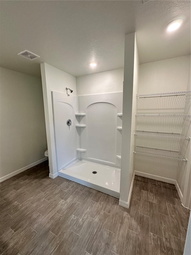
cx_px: 96
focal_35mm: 14
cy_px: 128
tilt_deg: -8.1
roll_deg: -0.2
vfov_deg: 102.1
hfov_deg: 85.7
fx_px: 103
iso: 200
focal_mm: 2.22
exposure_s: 1/120
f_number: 2.2
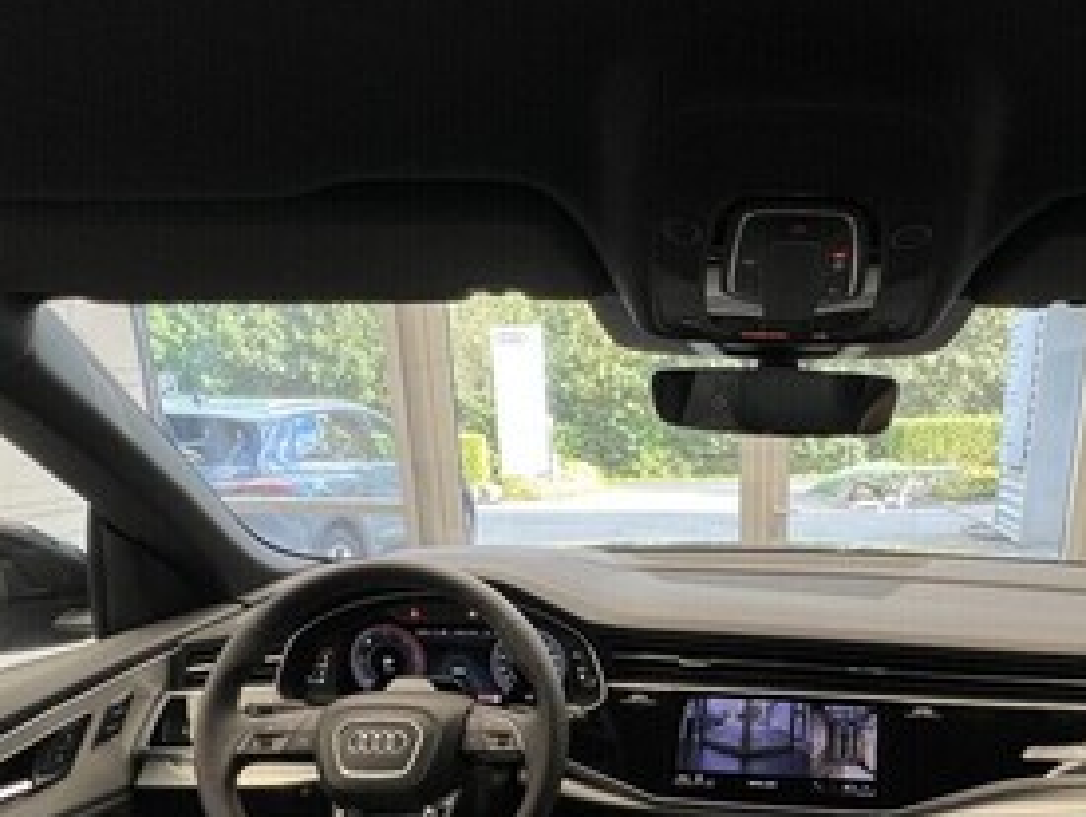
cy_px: 697
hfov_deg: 64.8
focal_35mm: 26
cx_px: 754
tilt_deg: -17.8
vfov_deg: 48.9
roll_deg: -1.2
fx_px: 817
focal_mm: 1.57
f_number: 1.8
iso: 100
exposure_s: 1/99
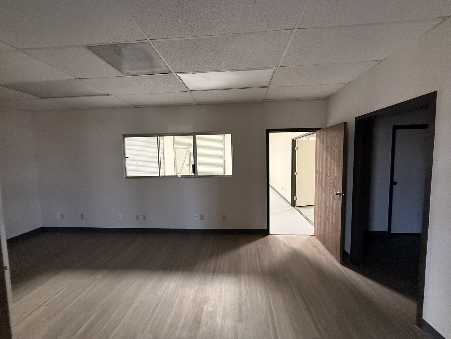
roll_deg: +1.6
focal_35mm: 14
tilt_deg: -4.3
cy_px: 170
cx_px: 226
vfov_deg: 85.7
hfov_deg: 102.1
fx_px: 182
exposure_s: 1/99
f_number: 2.2
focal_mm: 2.22
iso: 320
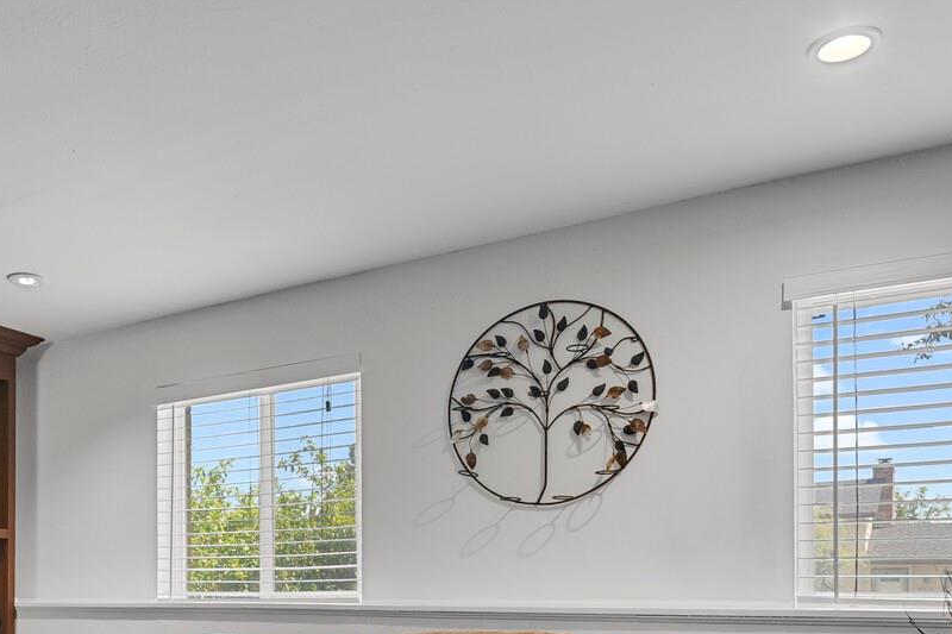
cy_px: 594
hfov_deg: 52.5
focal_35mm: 34
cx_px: 202
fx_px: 899
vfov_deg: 36.0
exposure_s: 1/20
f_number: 8
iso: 1400
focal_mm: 17
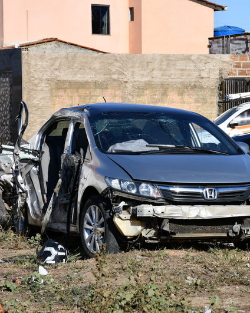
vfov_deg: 9.6
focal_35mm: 201
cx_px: 213
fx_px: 1861
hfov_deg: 7.7
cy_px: 156
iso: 100
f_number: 9
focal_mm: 95
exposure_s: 1/320
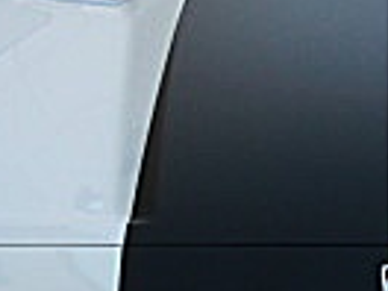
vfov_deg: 8.5
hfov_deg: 11.2
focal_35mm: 174
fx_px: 1950
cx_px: 432
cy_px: 229
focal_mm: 6.3
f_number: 2.8
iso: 50
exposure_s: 1/160
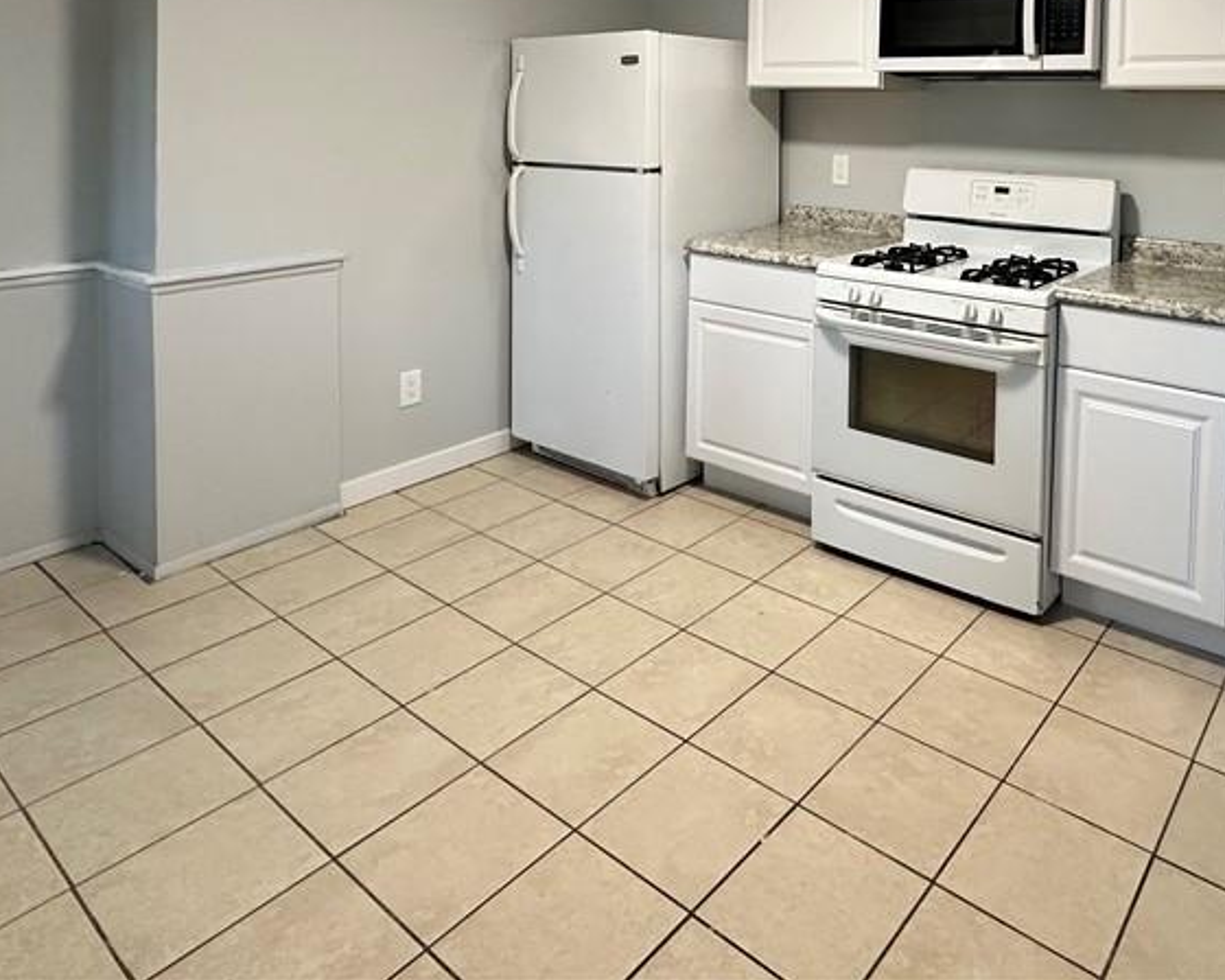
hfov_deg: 66.3
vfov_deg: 51.7
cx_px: 816
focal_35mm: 25
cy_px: 142
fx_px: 906
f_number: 2.2
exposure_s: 1/60
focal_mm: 2.22
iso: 200
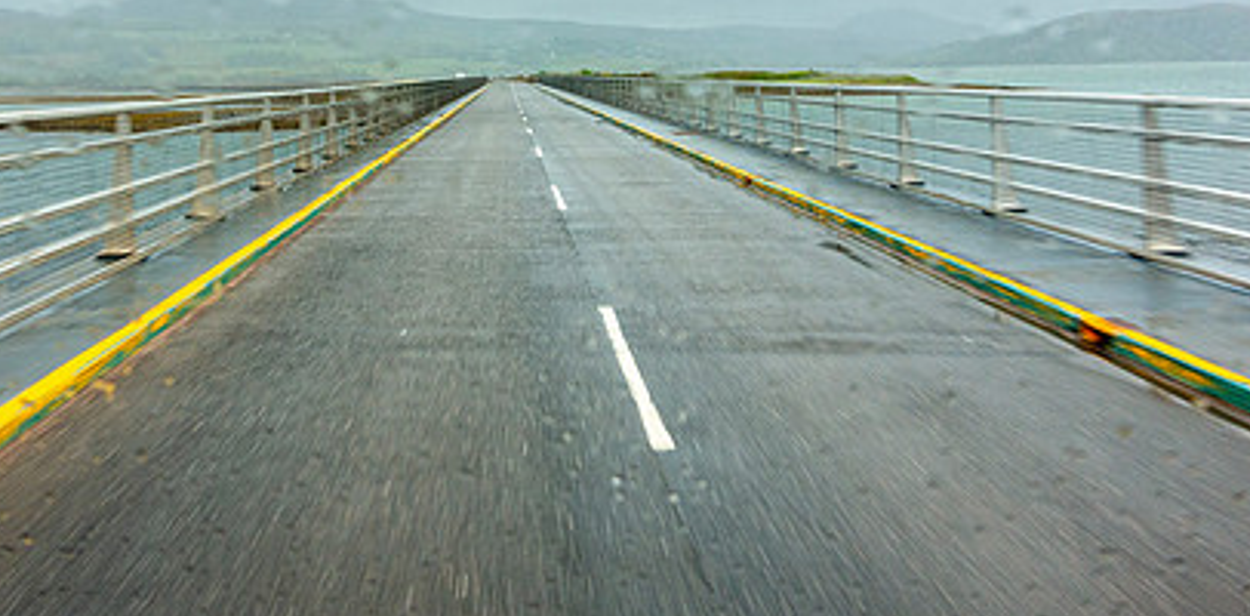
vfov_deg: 28.0
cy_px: 76
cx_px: 474
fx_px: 1192
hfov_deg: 54.8
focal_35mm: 37
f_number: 8
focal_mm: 8.8
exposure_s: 1/100
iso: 125
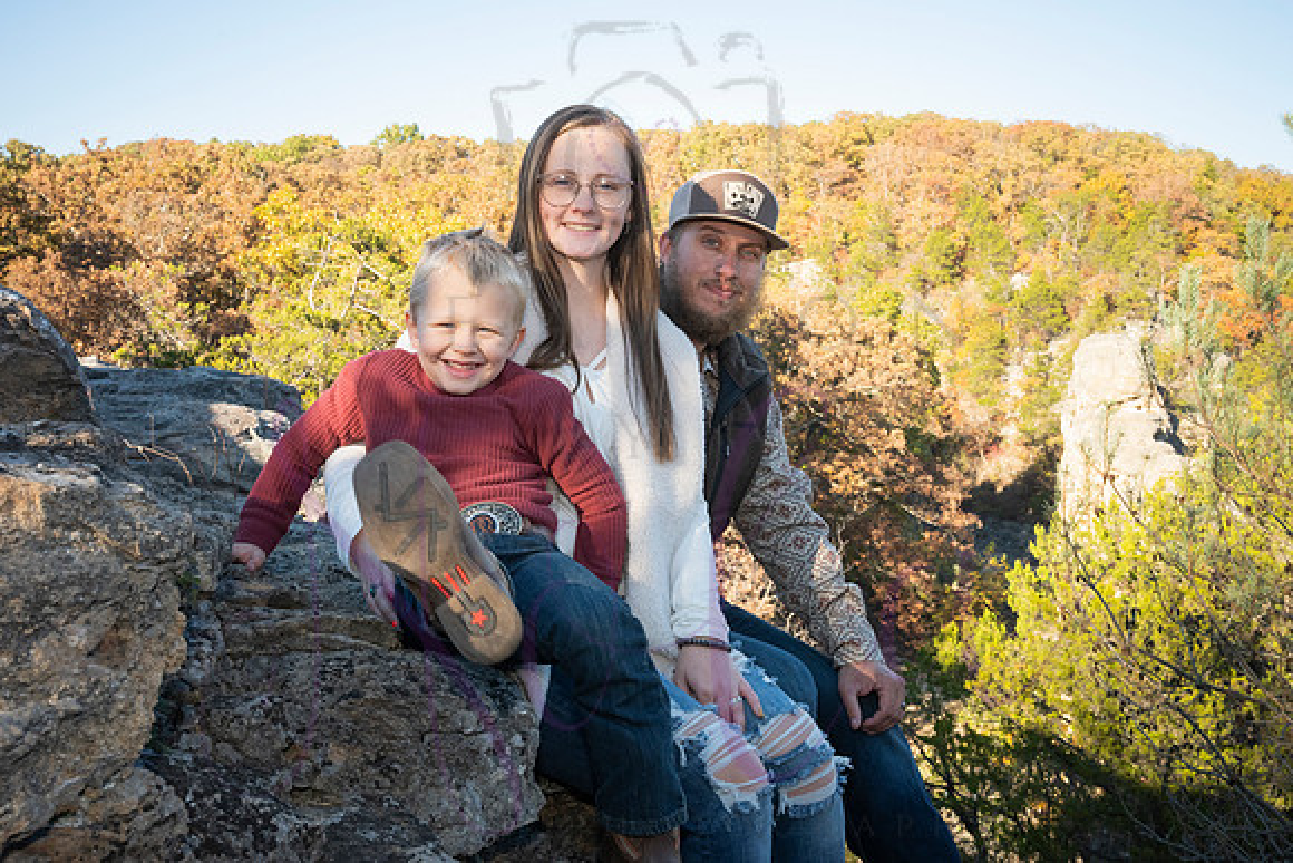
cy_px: 410
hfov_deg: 48.1
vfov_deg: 33.1
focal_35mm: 40
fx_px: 1450
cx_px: 648
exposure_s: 1/500
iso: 1600
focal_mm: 38
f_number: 13
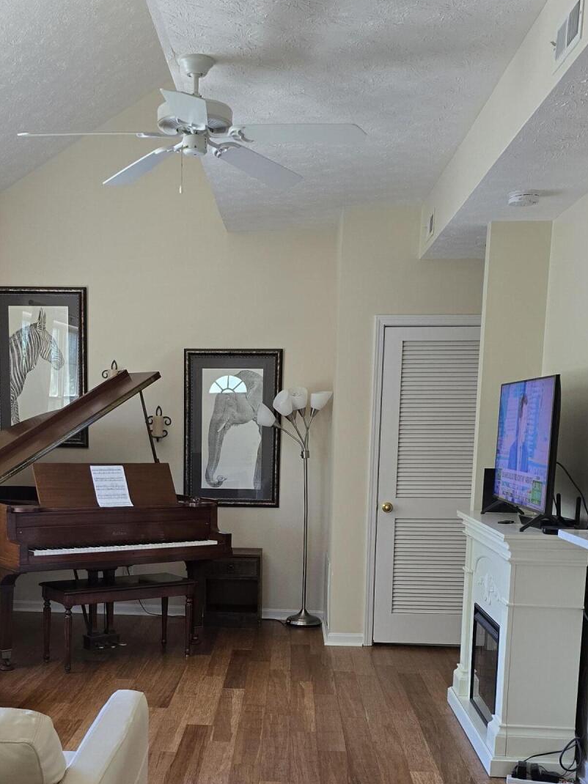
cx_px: 197
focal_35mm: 43
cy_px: 581
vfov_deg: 42.6
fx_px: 974
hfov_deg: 33.3
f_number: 1.7
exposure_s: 1/120
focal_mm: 6.3
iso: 200
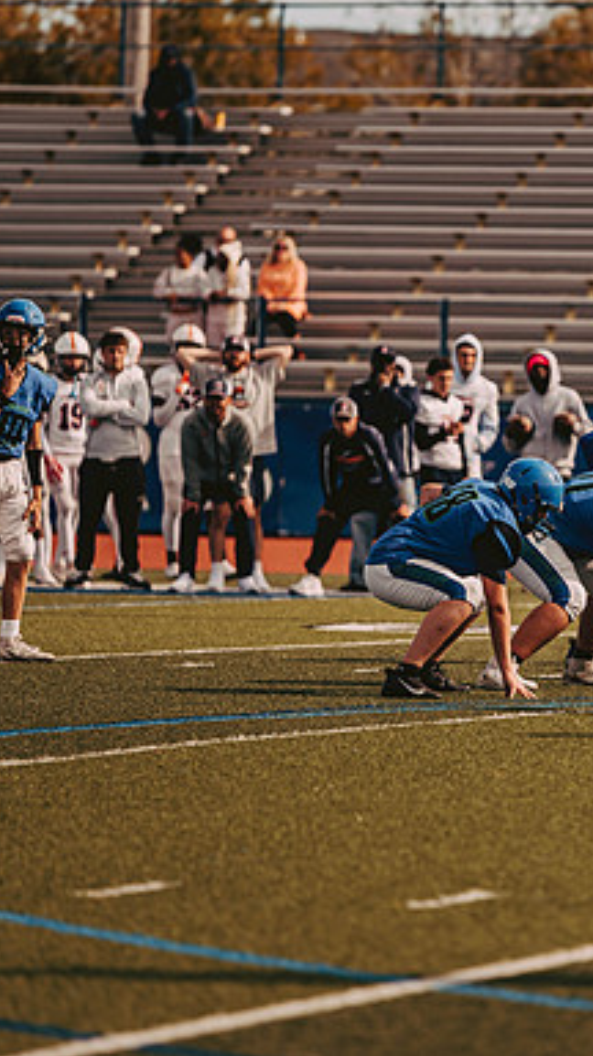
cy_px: 528
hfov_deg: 3.8
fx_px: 8851
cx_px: 598
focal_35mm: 316
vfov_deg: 6.8
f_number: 2.8
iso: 160
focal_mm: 200
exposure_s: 1/2000
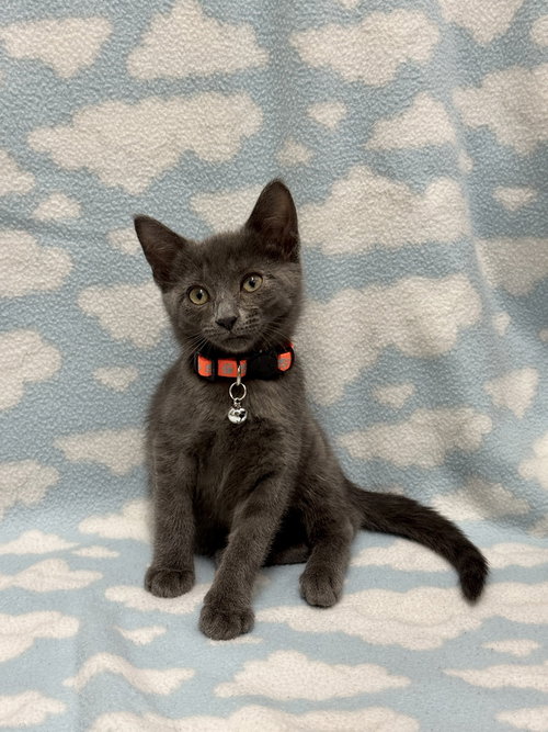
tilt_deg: -13.6
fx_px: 1013
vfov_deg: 39.7
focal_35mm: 48
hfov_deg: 30.3
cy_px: 366
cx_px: 274
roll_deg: -1.0
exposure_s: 1/60
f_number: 1.78
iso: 160
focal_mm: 6.76
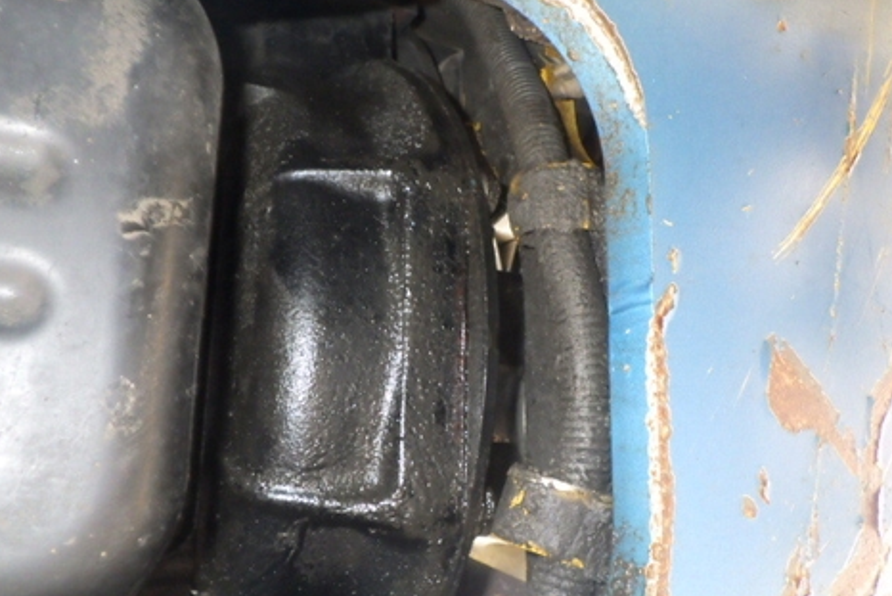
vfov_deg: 43.6
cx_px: 442
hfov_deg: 61.9
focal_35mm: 30
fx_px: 744
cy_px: 318
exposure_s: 1/45
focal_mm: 5
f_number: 4.2
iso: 1250
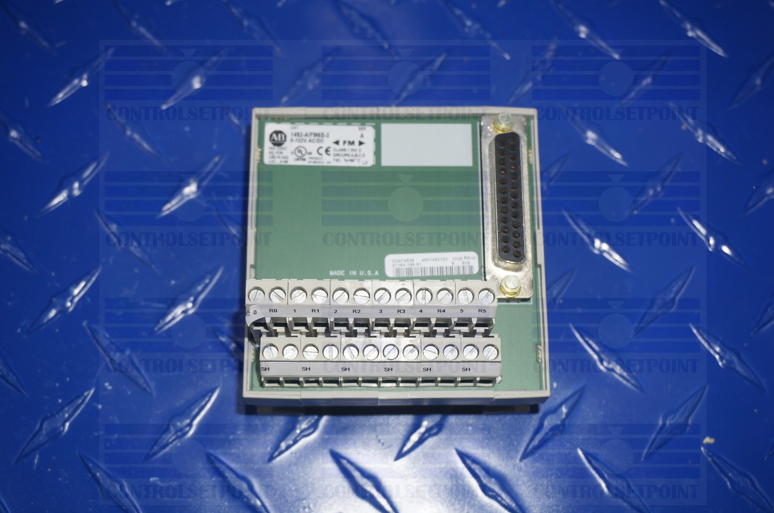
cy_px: 256
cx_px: 387
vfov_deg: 26.4
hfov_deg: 38.9
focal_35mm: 51
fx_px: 1095
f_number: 5
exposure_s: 1/60
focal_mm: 34
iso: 125
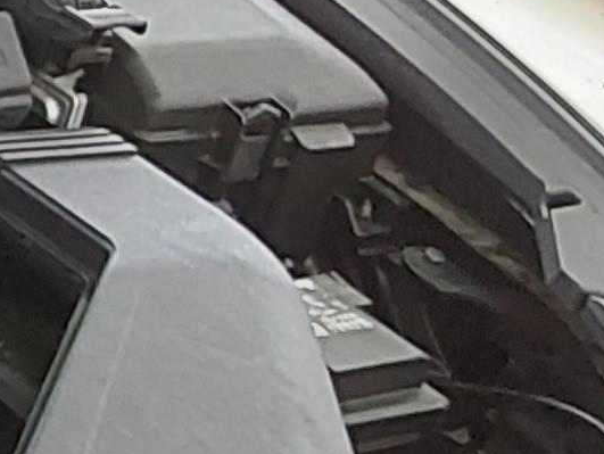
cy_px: -206
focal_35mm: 172
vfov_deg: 8.5
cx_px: -767
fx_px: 3003
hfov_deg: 10.2
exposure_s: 1/60
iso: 125
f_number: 1.9
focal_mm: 2.91
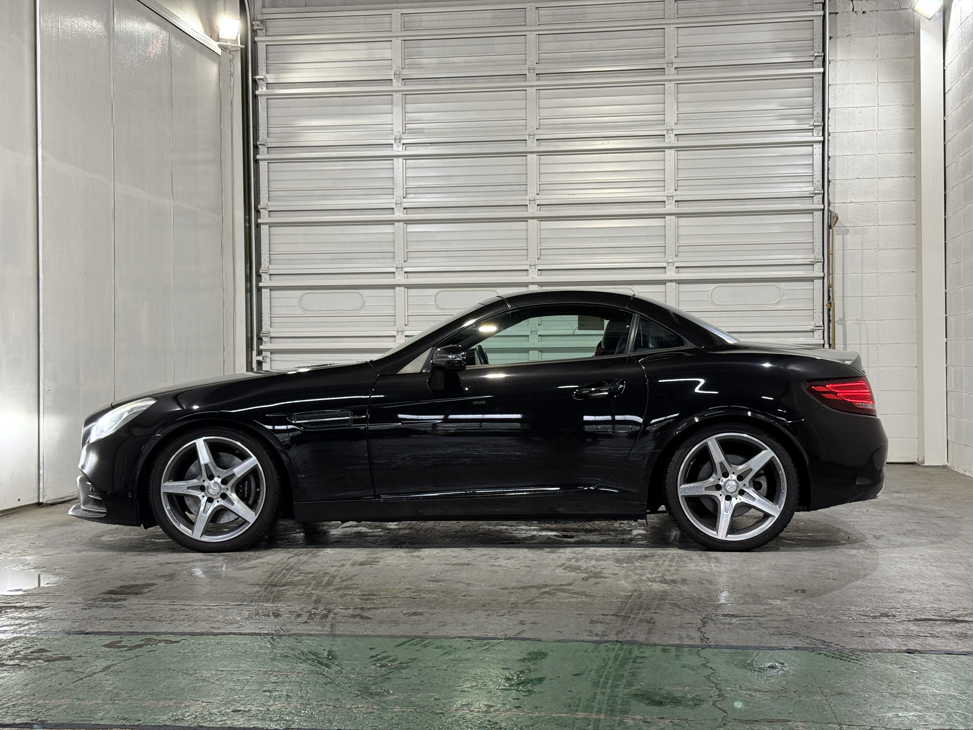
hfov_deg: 39.7
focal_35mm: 48
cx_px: 486
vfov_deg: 30.3
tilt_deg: +0.0
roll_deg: +0.4
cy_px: 365
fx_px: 1349
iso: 100
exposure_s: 1/60
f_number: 1.78
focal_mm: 6.76
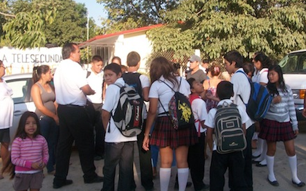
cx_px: 163
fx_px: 350
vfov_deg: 30.4
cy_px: 75
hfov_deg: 47.2
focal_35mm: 42
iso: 80
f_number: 5.6
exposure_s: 1/200
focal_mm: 6.3
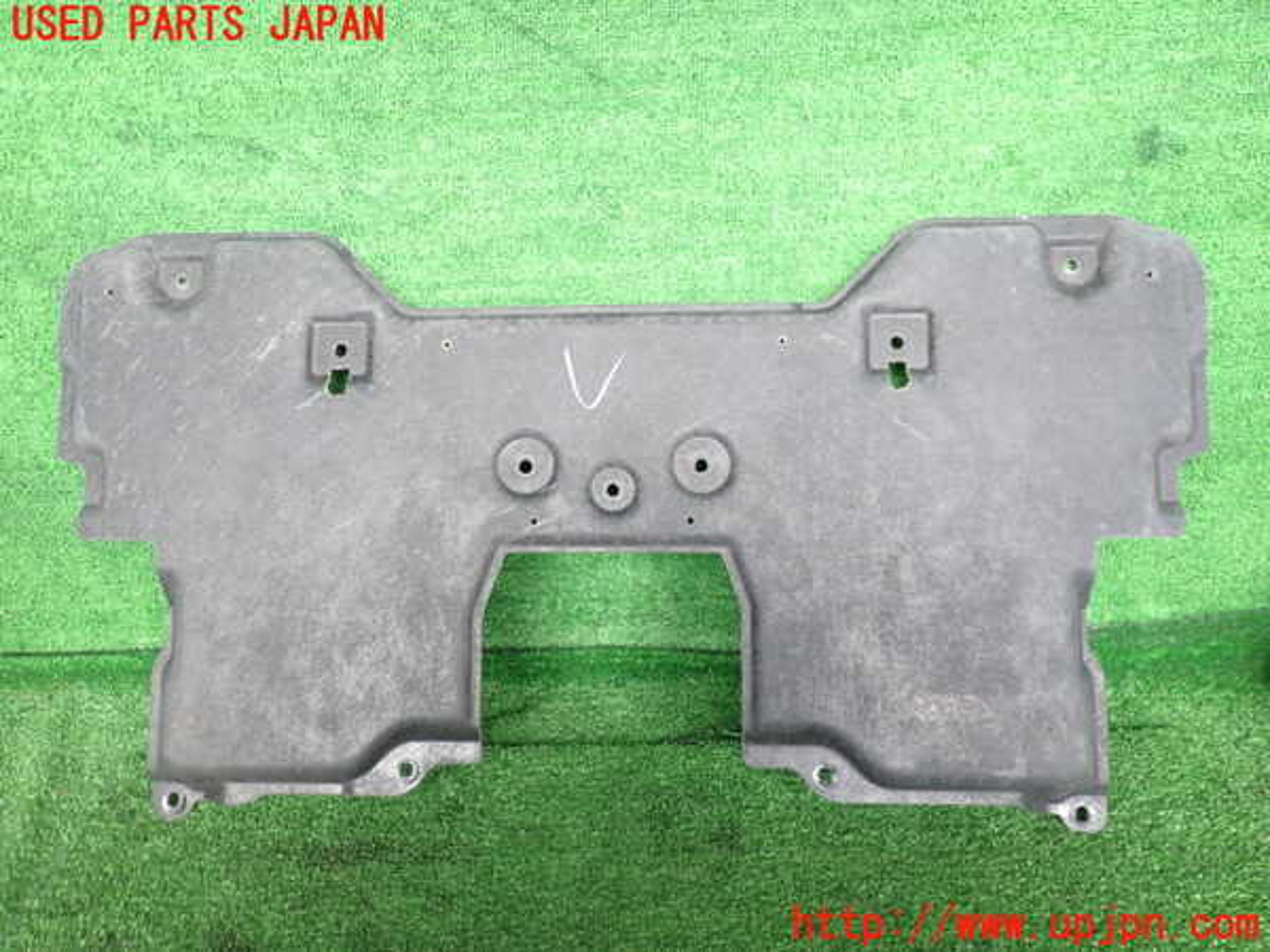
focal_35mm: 30
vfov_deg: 46.8
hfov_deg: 60.0
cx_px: 635
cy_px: 476
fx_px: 1101
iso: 200
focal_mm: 5.4
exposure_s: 1/60
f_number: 2.3
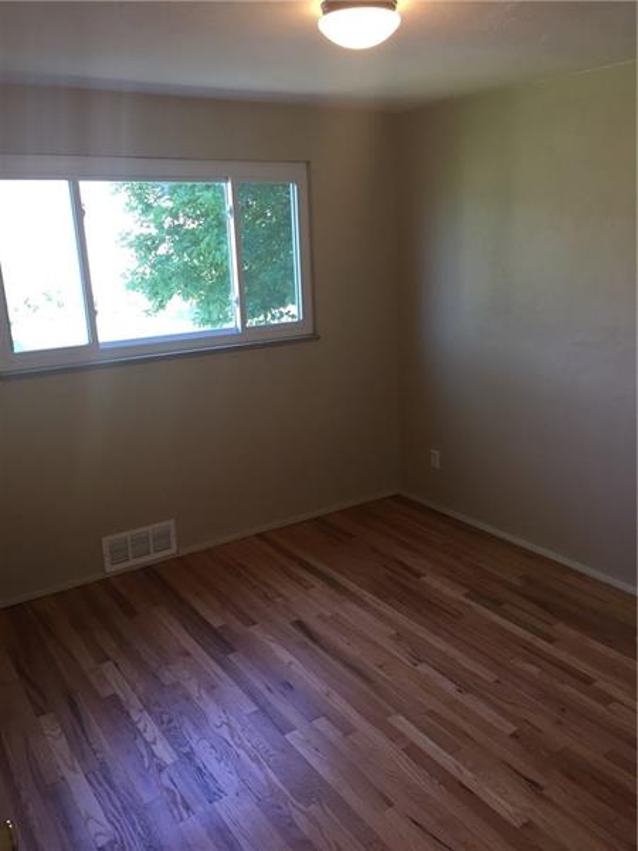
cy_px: 426
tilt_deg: -14.8
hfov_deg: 48.2
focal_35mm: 29
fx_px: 713
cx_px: 319
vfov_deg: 61.7
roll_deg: +1.4
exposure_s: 1/30
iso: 40
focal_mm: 4.15
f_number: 2.2
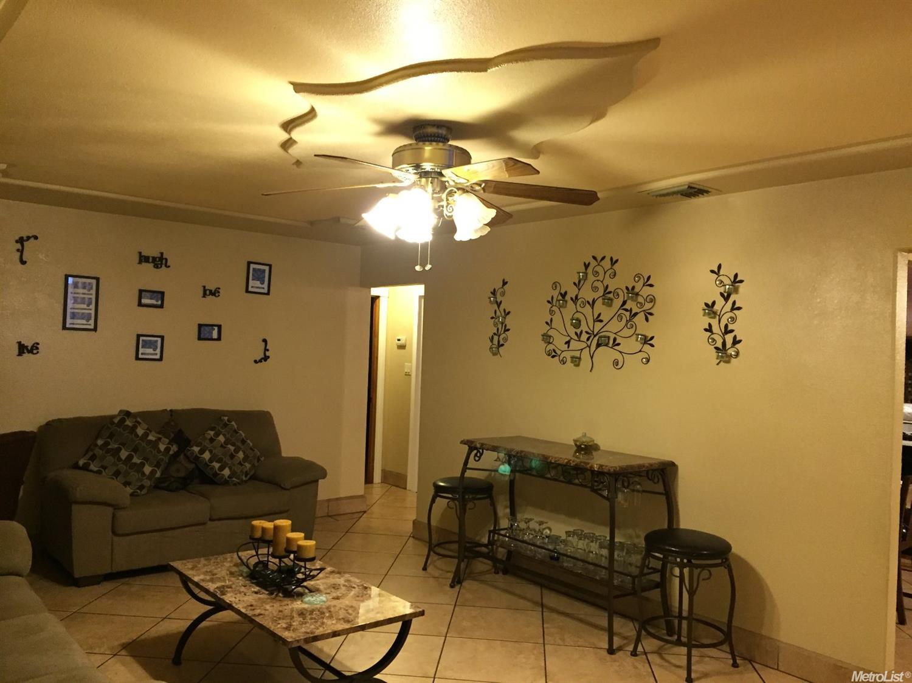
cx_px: 456
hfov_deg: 61.7
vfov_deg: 48.2
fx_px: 764
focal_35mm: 29
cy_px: 342
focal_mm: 4.15
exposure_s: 1/20
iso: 250
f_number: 2.2
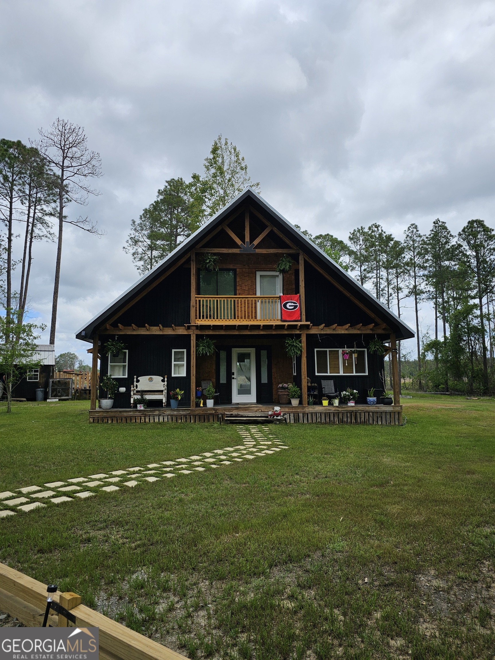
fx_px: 439
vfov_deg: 73.9
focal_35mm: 23
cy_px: 330
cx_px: 248
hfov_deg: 58.9
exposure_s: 1/825
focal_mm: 6.3
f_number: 1.7
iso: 10
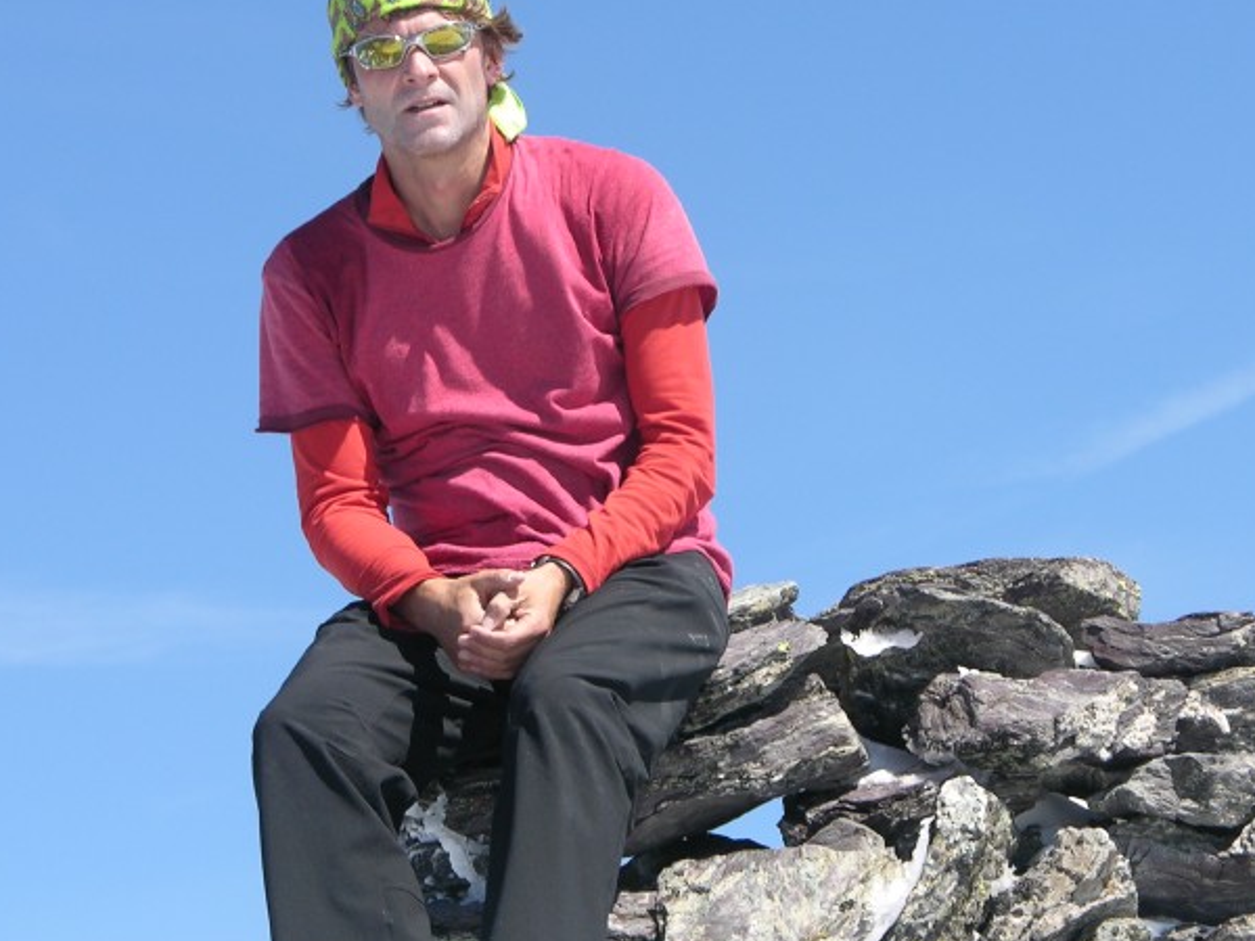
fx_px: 8049
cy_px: 529
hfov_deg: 8.9
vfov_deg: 6.7
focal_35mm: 222
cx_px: 410
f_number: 4.8
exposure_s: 1/254
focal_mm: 31.9
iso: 50
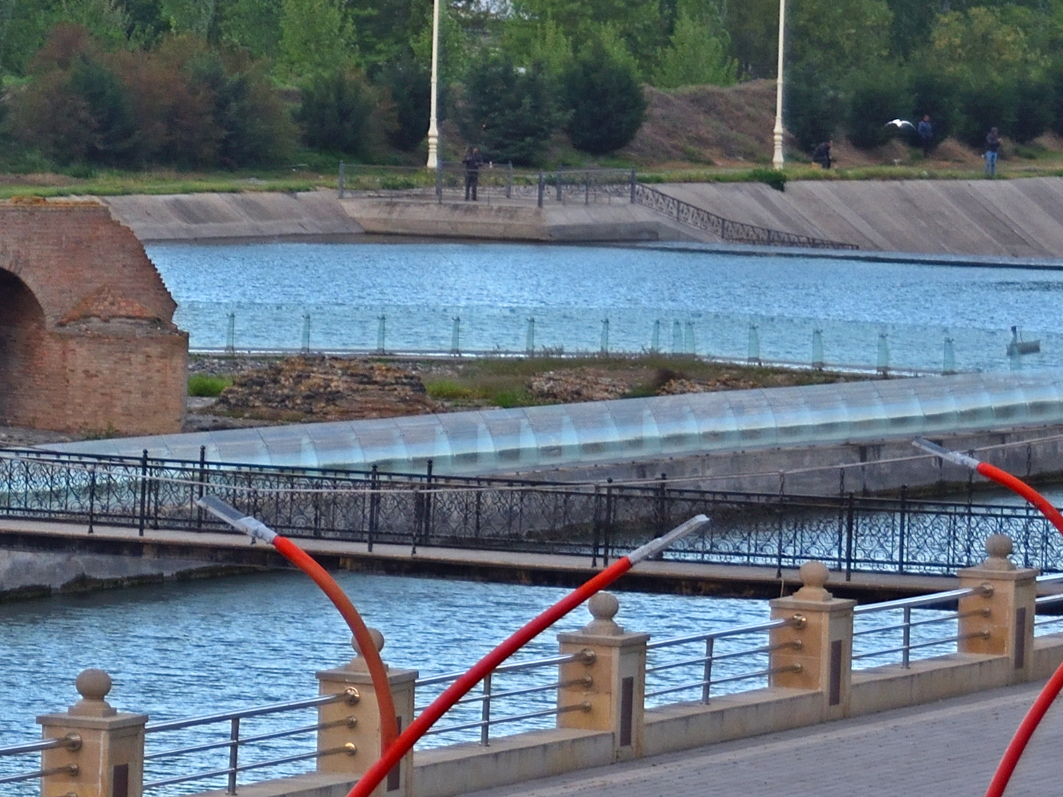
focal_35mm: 299
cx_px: -727
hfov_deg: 6.5
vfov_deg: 5.0
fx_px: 9182
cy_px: 350
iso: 200
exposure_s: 1/250
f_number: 5.6
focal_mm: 56
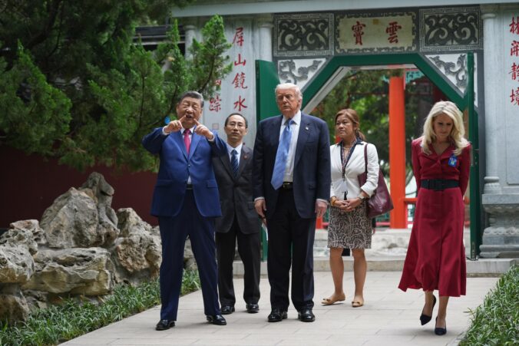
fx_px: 1543
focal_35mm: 107
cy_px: 173
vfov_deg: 12.8
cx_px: 260
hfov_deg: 19.1
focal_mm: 107
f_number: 4
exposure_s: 1/500
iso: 800
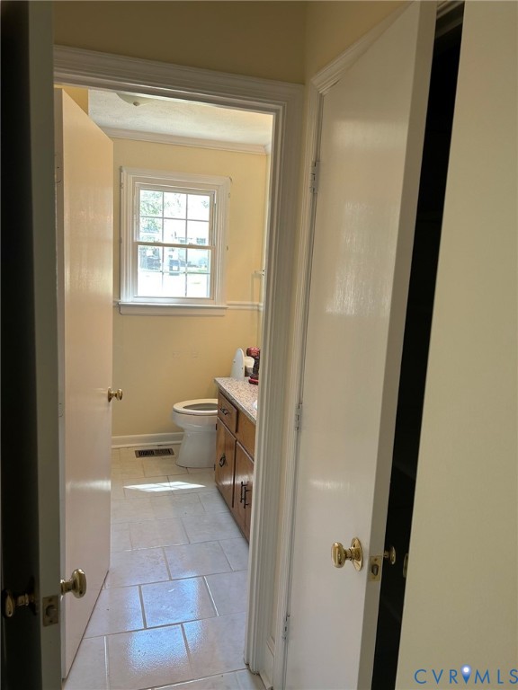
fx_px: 519
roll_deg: -2.7
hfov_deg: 53.1
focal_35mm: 26
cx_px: 259
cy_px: 345
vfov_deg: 67.3
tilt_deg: -9.1
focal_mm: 5.7
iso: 64
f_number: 1.5
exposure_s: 1/120
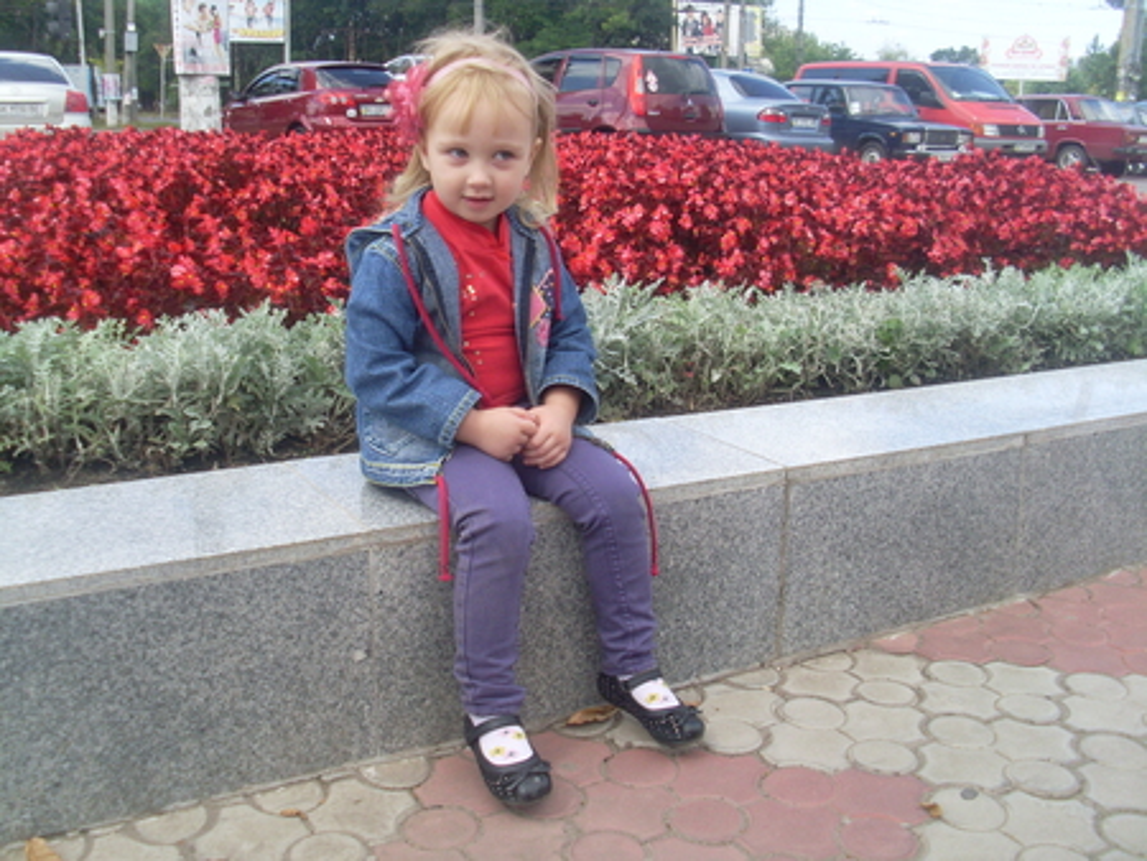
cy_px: 430
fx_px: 1260
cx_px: 574
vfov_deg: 37.8
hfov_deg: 49.0
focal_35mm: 38
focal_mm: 6.3
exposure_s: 1/90
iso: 80
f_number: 7.7
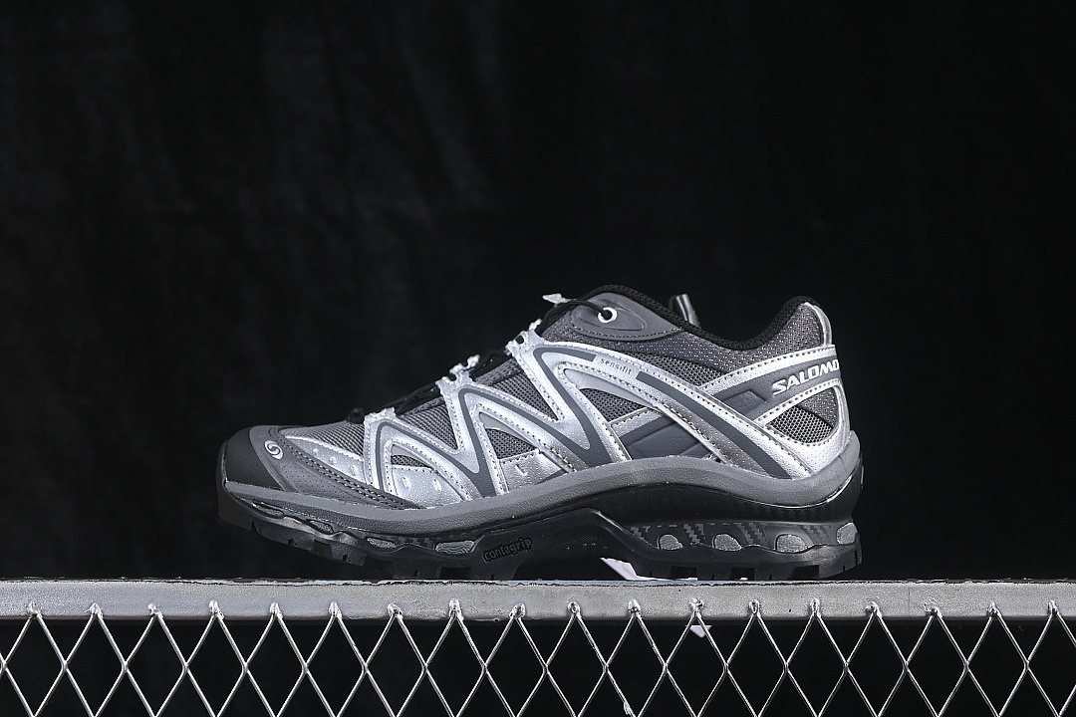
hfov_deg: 27.0
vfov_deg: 18.2
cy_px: 358
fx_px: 2241
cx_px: 538
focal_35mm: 75
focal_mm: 50
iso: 160
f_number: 6.3
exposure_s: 1/60
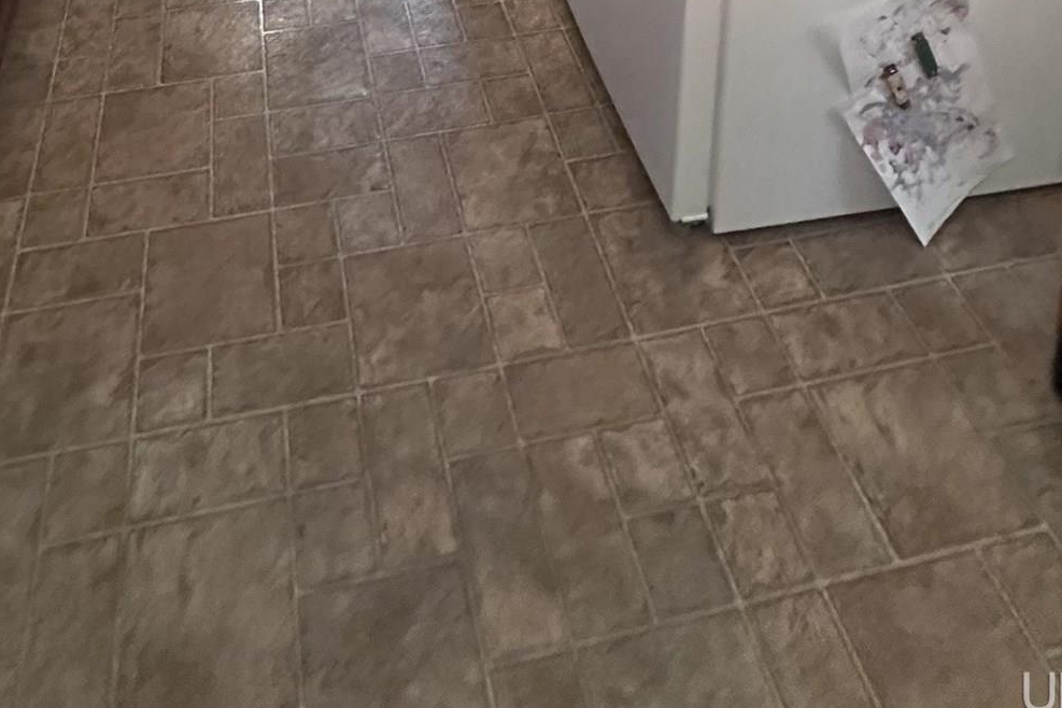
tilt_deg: -12.0
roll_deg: +0.7
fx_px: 1003
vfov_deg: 23.9
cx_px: 391
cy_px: -494
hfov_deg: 55.1
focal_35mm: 34
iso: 800
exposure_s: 1/60
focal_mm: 2.22
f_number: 2.2
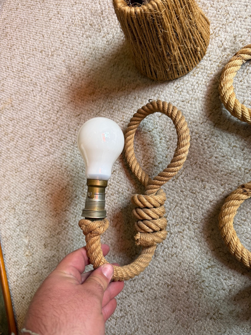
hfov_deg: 56.8
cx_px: 126
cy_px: 168
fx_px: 232
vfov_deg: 71.6
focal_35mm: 24
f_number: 1.78
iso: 125
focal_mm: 6.76
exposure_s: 1/100
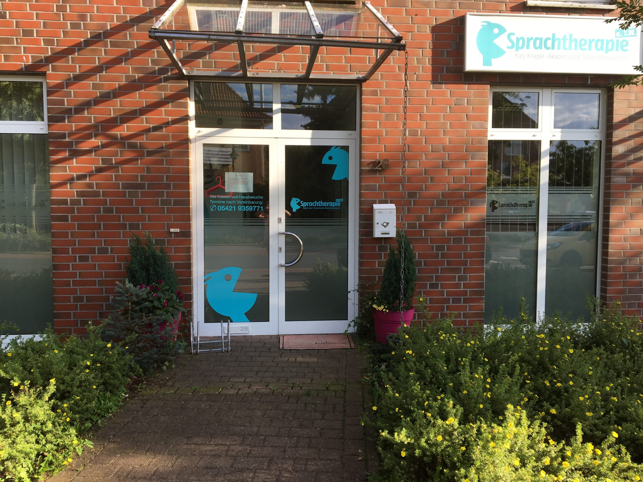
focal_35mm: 29
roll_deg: -0.8
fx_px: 539
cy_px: 241
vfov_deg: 48.2
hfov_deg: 61.7
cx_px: 322
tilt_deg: -3.8
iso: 25
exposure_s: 1/295
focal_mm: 4.15
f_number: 2.2
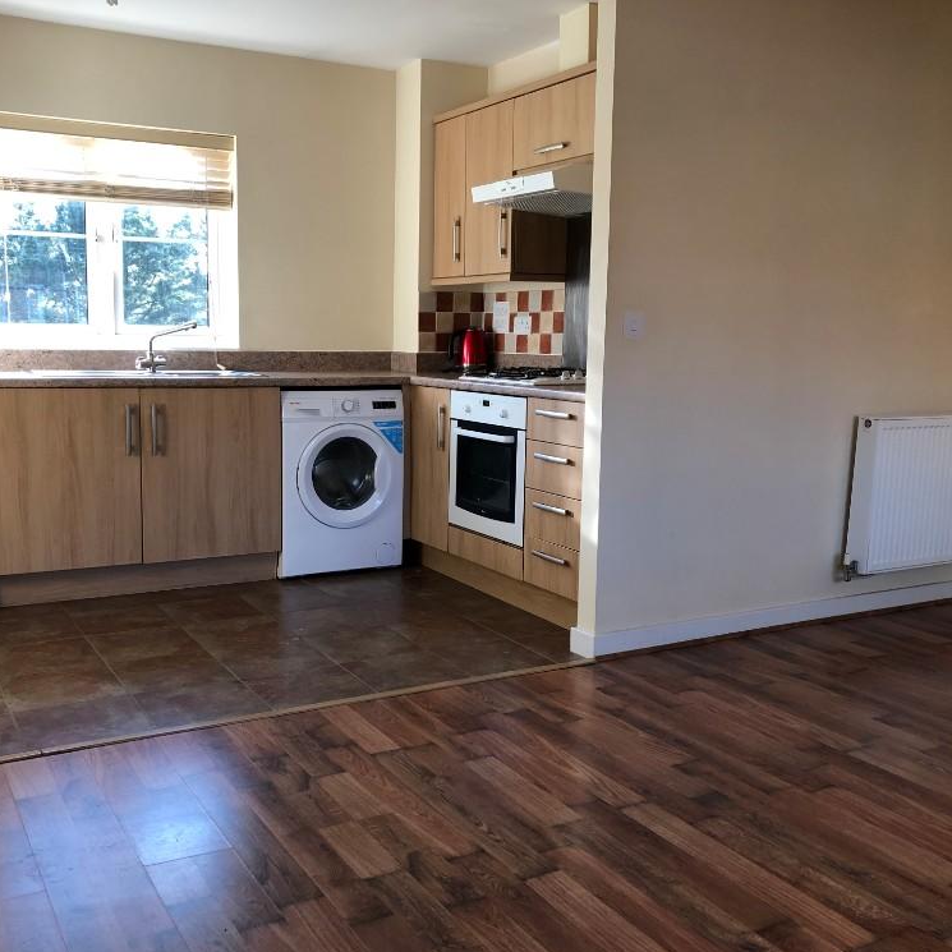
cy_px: 488
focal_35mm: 34
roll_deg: -0.5
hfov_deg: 48.4
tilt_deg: -7.5
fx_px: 1058
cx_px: 422
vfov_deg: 48.4
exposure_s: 1/33
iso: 25
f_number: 1.8
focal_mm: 4
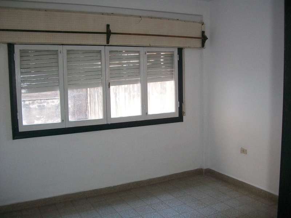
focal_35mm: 32
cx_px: 146
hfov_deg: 56.8
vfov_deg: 44.2
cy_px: 109
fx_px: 269
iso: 160
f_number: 2.9
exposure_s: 1/30
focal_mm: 5.7
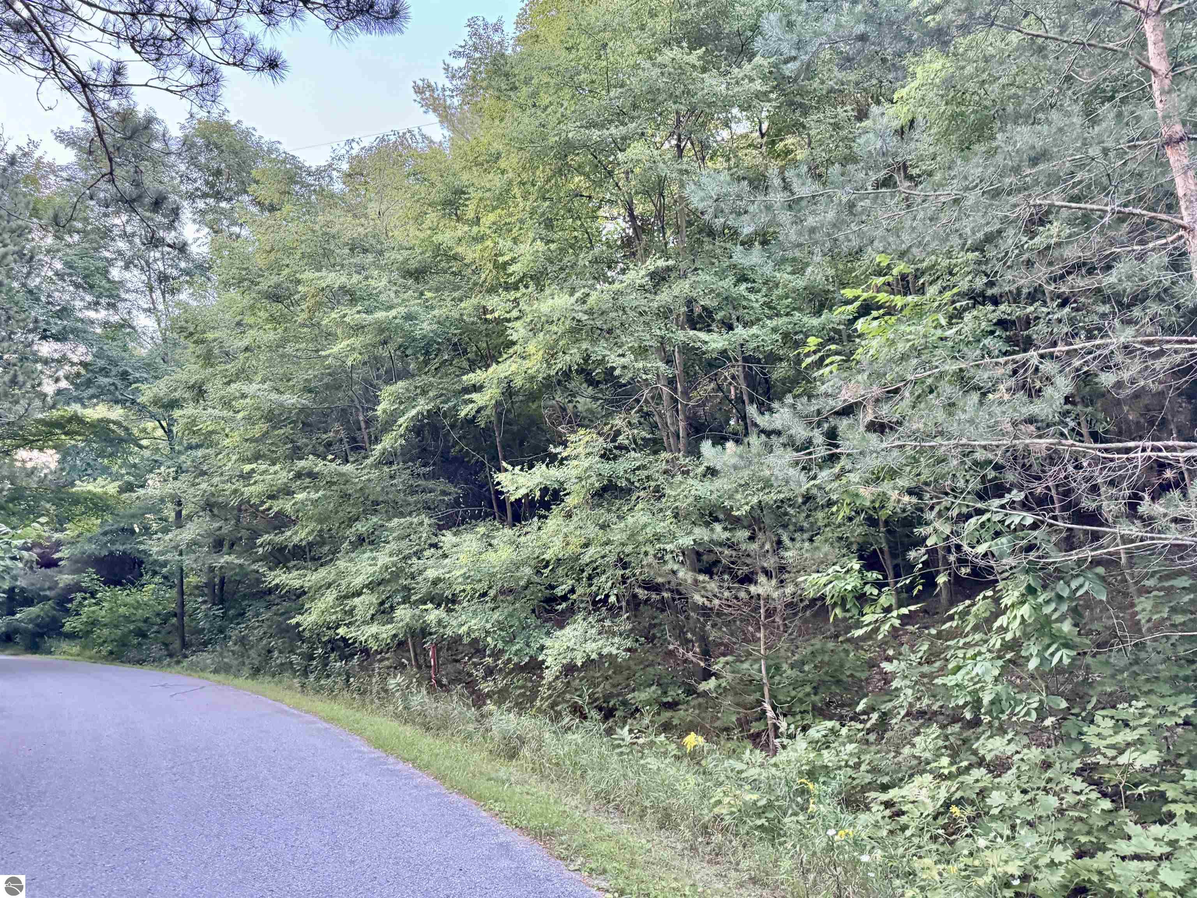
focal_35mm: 24
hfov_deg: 71.6
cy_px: 449
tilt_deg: +12.6
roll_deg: -1.3
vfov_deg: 56.8
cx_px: 598
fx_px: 830
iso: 800
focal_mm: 6.76
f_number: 1.78
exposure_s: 1/54
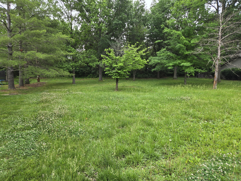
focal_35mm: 23
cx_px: 120
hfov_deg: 73.9
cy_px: 90
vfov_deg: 58.9
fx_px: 160
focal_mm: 5.4
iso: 25
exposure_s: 1/247
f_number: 1.8
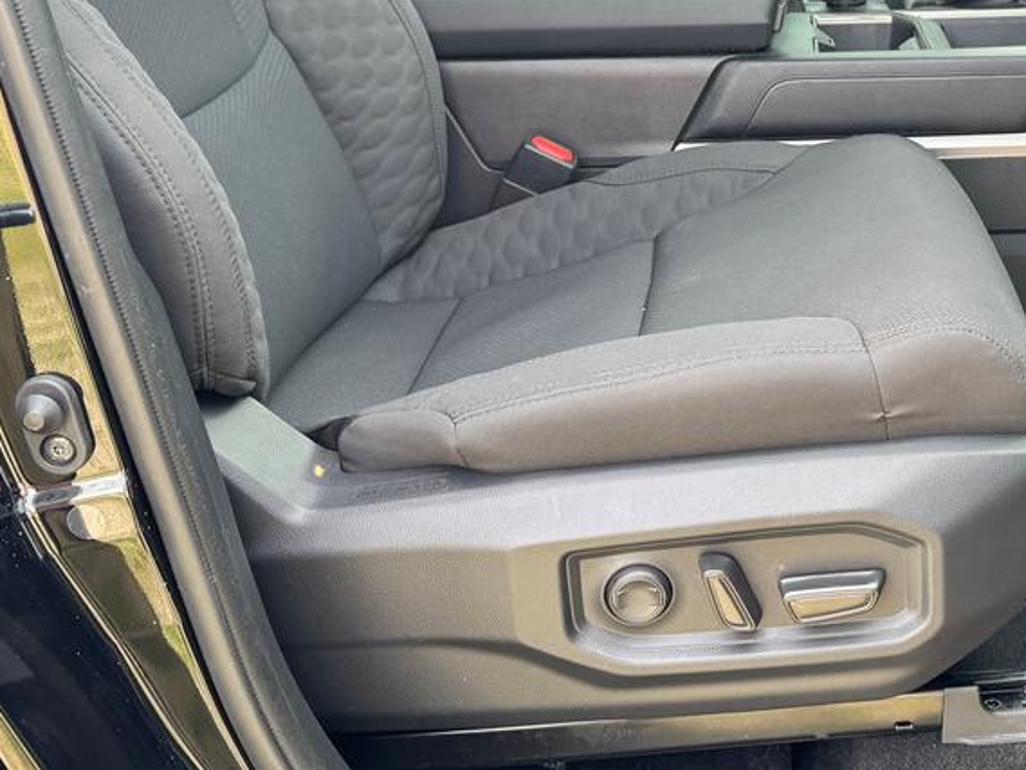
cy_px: 166
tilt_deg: -15.9
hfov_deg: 33.7
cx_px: 921
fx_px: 1601
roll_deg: -0.1
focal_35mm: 54
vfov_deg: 26.6
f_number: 1.78
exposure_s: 1/122
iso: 50
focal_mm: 6.76
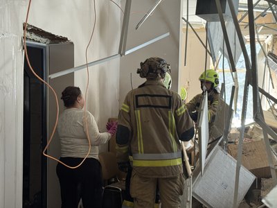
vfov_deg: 30.3
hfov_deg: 39.7
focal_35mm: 48
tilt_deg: +0.8
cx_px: 138
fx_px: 384
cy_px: 104
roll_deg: -0.9
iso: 250
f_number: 1.78
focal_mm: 6.76
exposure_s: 1/57
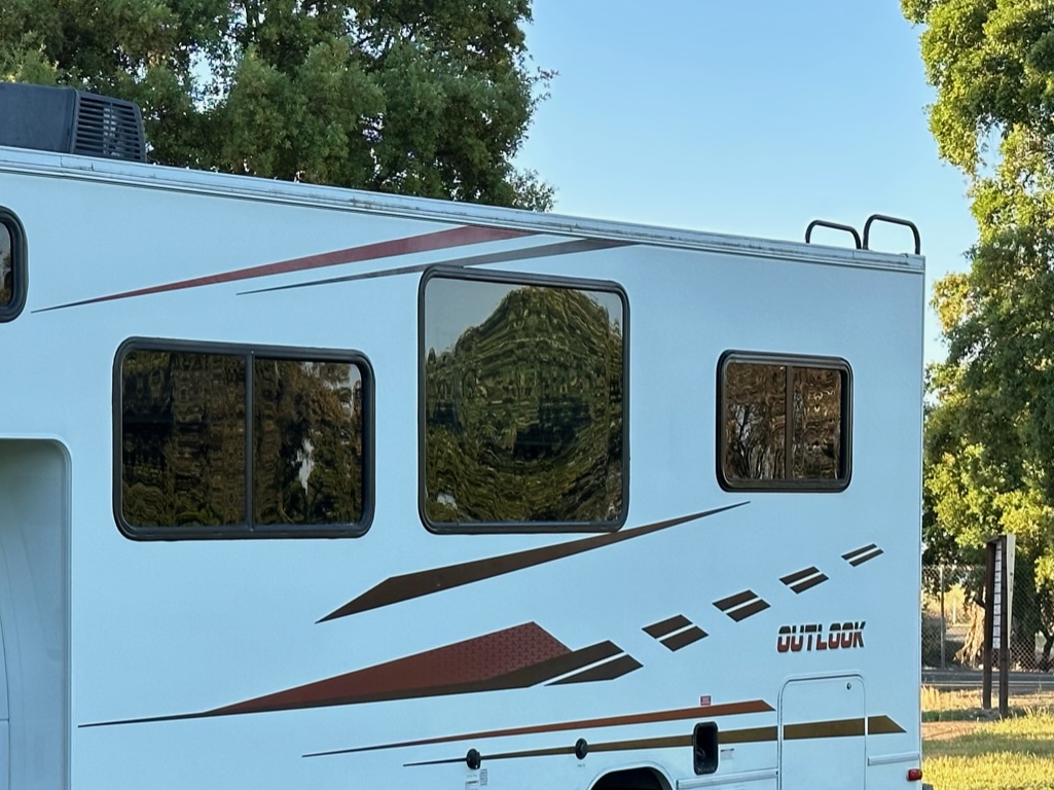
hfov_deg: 19.9
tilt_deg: -2.4
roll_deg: -0.7
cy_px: 635
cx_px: 22
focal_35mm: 96
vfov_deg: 15.3
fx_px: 2922
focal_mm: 6.86
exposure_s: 1/631
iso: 64
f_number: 1.78
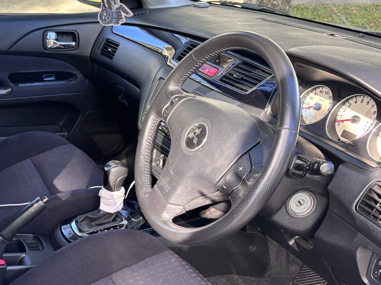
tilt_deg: -28.6
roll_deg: -4.1
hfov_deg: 37.7
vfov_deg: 29.6
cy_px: 165
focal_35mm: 49
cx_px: 83
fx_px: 539
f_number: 1.6
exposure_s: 1/121
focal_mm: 5.96
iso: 64
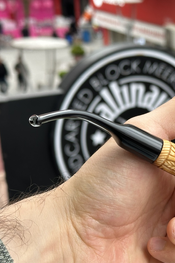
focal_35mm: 67
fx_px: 489
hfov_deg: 19.8
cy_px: 132
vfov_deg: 30.1
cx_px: 167
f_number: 1.78
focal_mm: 6.86
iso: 64
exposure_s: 1/199
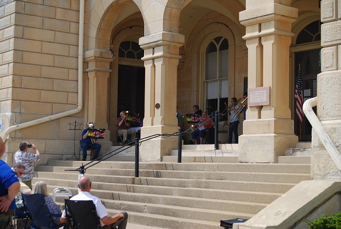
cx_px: 170
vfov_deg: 19.0
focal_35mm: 72
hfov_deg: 28.0
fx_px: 683
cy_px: 114
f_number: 7.1
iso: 100
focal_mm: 48
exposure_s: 1/200
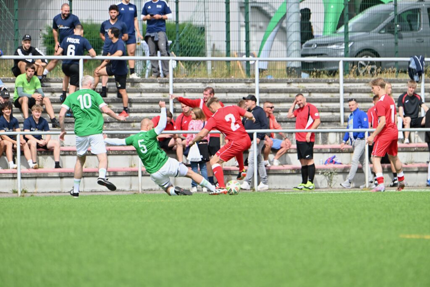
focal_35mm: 330
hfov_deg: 6.2
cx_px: 215
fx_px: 3942
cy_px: 144
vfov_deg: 4.2
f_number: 5.6
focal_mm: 330
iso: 360
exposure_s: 1/1600
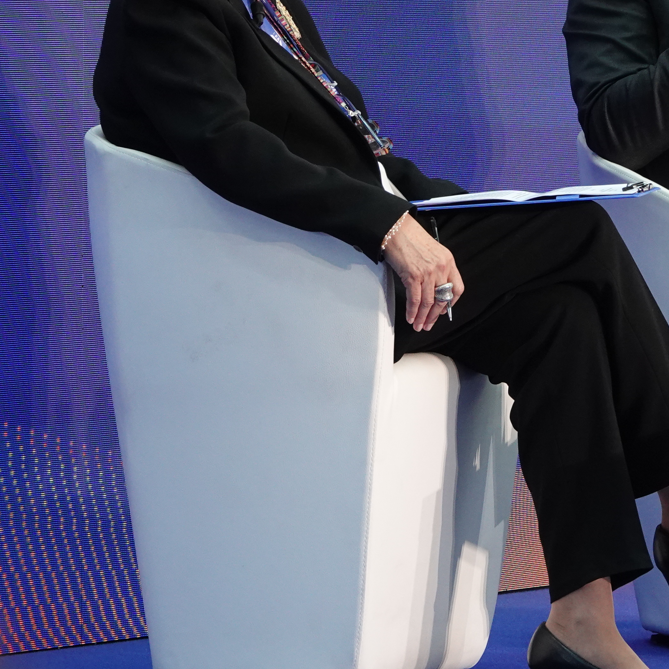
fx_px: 8899
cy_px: 157
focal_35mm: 407
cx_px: 649
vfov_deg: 4.3
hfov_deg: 4.3
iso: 800
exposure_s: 1/200
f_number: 4
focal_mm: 67.46
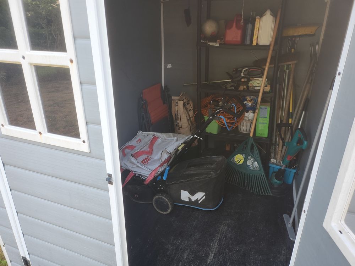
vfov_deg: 56.8
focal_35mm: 24
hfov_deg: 71.6
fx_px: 246
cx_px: 178
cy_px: 133
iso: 100
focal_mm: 5
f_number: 1.8
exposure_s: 1/180
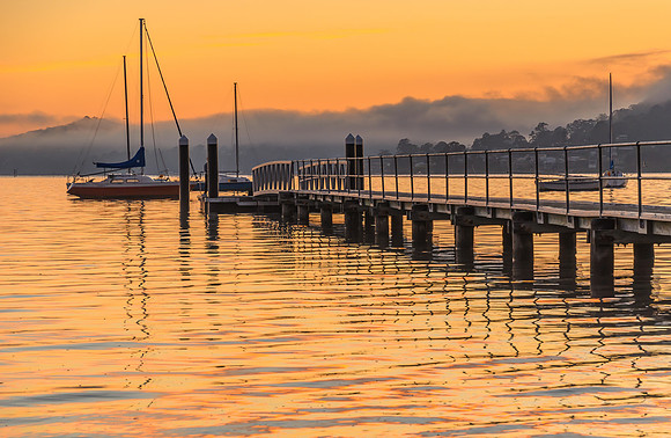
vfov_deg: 12.7
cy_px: 219
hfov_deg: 19.4
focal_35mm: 106
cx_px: 386
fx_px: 1966
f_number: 3.8
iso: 200
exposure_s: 1/160
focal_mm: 60
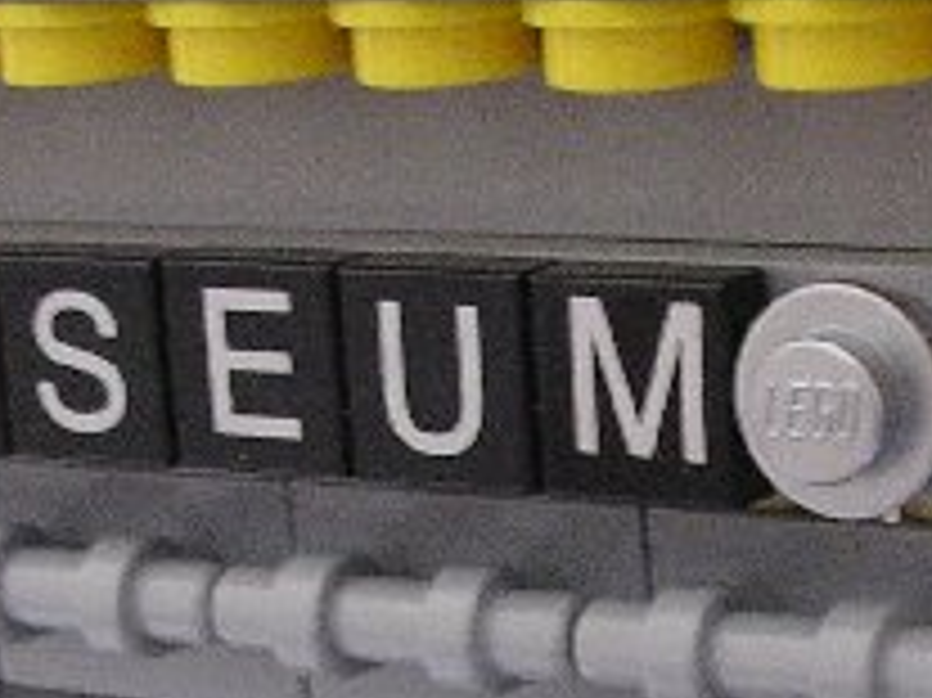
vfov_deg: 10.4
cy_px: 662
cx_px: 585
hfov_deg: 13.9
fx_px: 3821
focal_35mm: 142
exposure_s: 1/3.5
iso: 296
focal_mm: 7.1
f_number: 3
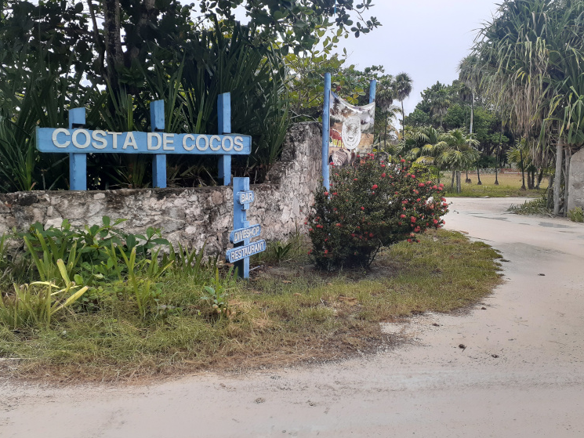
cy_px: 206
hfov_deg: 61.6
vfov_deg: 48.2
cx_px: 297
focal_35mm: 29
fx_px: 489
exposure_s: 1/858
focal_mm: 3.6
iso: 40
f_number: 1.9
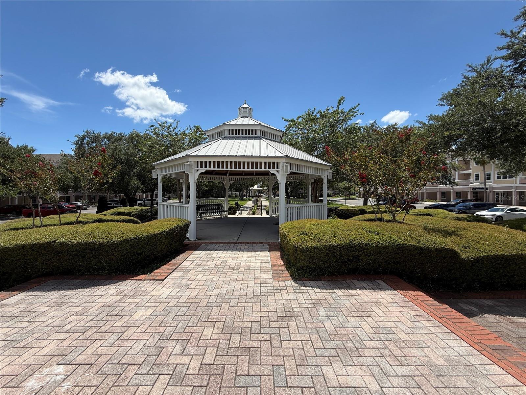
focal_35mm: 14
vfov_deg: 85.7
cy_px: 198
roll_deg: -1.2
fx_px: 213
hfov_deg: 102.1
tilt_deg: +0.3
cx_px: 263
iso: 20
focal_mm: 2.22
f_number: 2.2
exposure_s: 1/942
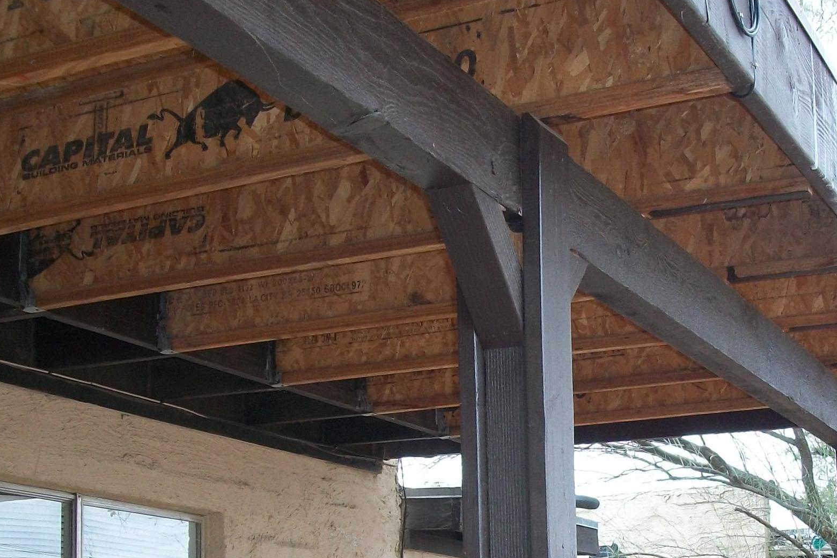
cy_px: 567
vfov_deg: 20.5
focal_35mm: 64
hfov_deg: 31.2
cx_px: 560
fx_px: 1488
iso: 80
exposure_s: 1/80
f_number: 2.9
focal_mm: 5.7
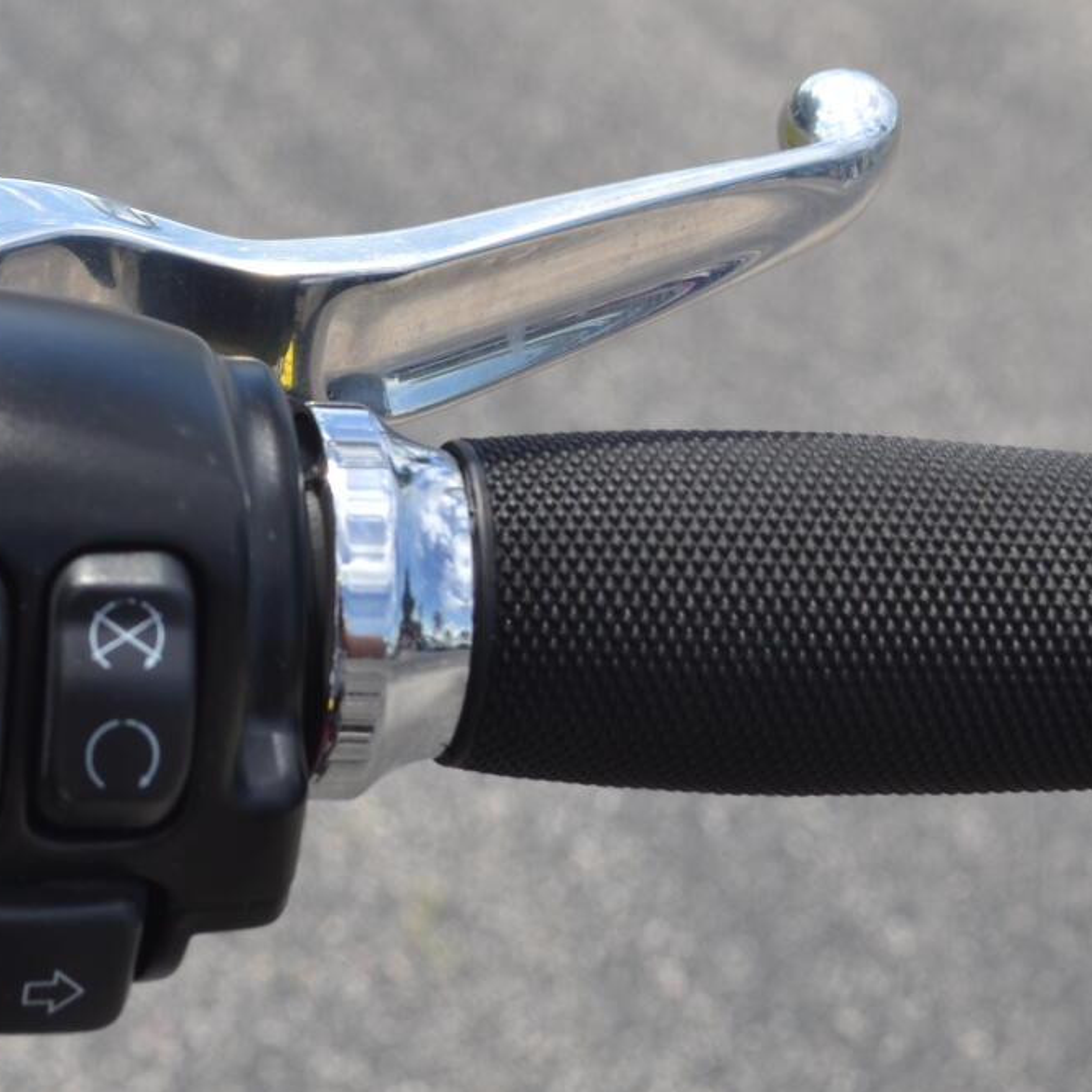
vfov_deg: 13.3
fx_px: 4640
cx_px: 224
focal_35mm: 130
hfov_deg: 13.4
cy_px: 133
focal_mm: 34
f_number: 7.1
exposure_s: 1/200
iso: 100
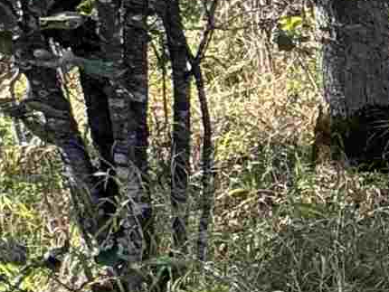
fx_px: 1124
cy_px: 319
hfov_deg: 12.2
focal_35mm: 100
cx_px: 1083
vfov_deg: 14.5
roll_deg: -2.9
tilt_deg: -16.6
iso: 40
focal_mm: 2.22
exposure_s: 1/162
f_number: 2.2
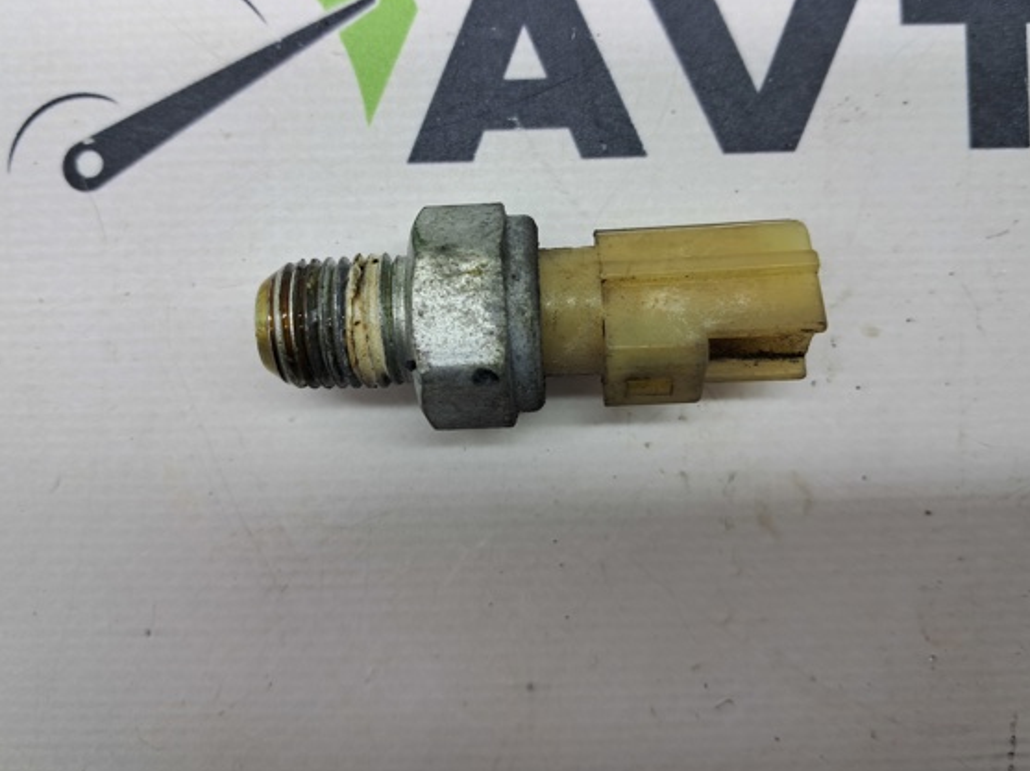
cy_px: 337
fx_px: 922
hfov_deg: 58.4
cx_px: 518
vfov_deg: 45.3
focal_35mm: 31
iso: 50
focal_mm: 4
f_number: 1.8
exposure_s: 1/60
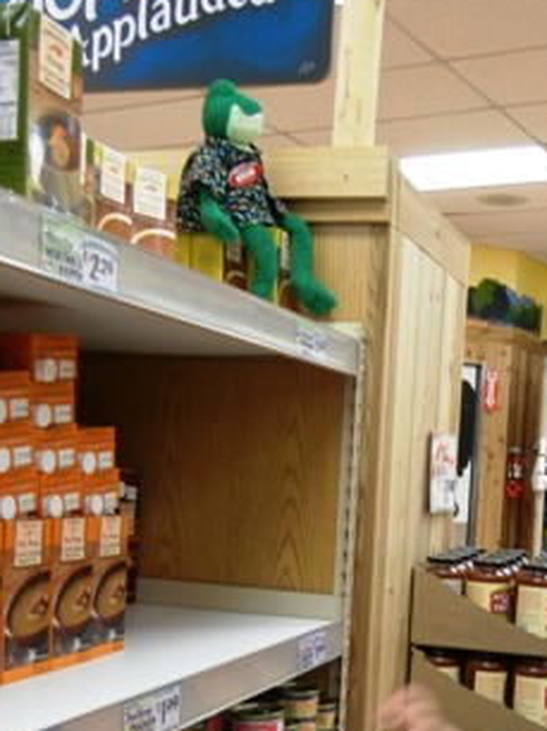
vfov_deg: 37.0
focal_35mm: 51
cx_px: 399
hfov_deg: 28.2
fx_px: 1076
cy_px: 509
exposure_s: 1/30
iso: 214
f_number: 3.5
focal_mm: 5.4
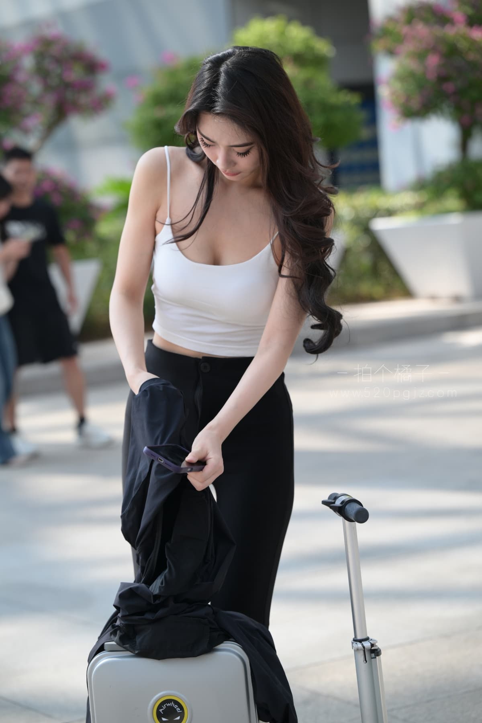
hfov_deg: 12.5
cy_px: 362
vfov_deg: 18.6
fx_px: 2209
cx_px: 241
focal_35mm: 110
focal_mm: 110
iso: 160
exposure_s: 1/500
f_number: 4
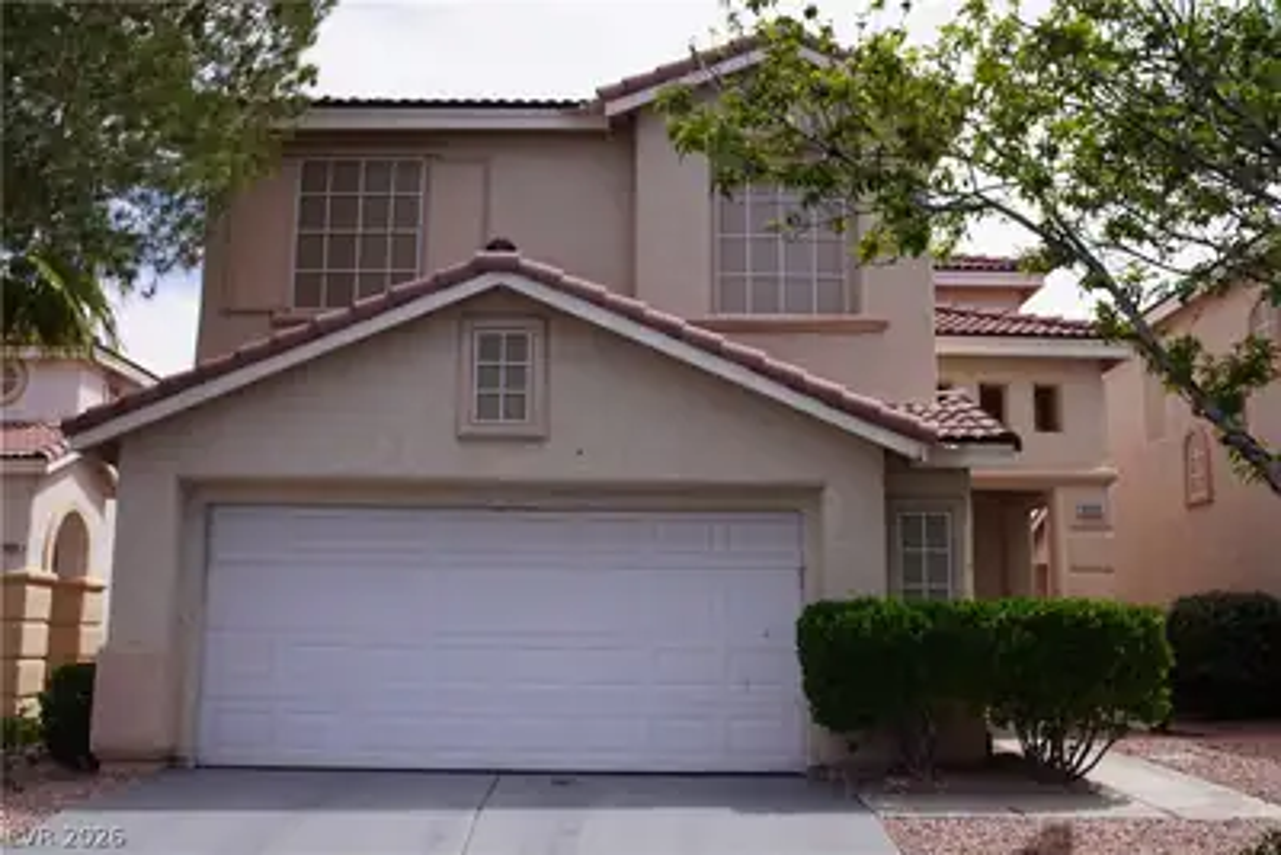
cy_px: 428
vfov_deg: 38.4
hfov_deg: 55.1
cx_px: 640
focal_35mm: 34
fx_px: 1228
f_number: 5
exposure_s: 1/500
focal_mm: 23
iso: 100
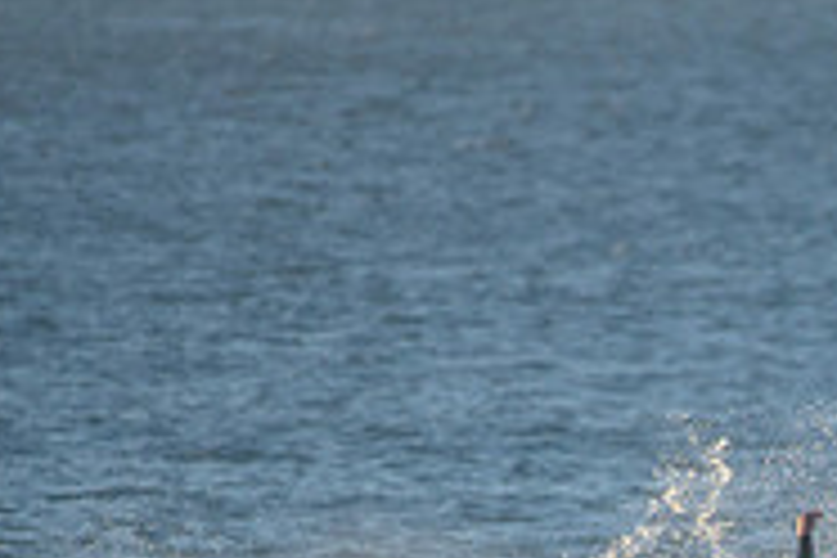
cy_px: 817
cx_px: 914
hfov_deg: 1.3
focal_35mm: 1557
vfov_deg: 0.9
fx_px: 36197
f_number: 5.6
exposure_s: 1/2000
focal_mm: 500
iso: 560
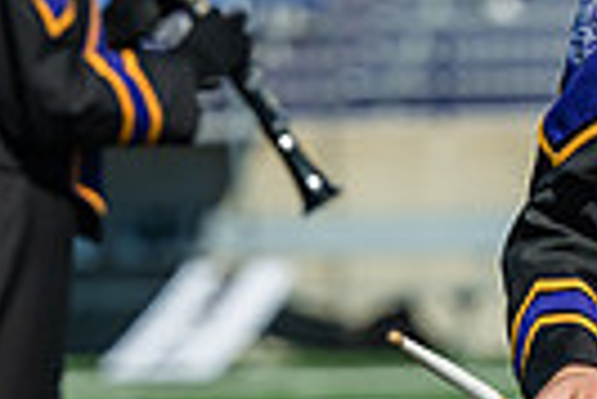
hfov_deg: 3.3
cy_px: -43
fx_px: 10509
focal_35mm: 633
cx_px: 660
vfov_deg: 2.2
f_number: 3.5
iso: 100
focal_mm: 145
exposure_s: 1/1600
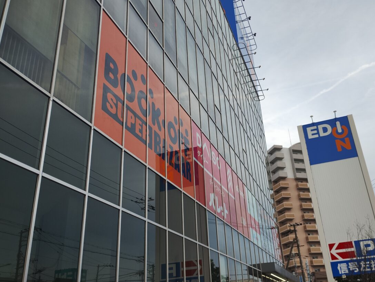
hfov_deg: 55.1
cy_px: 138
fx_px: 358
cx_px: 215
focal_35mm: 33
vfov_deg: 43.0
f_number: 1.8
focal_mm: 4.27
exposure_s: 1/120
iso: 150
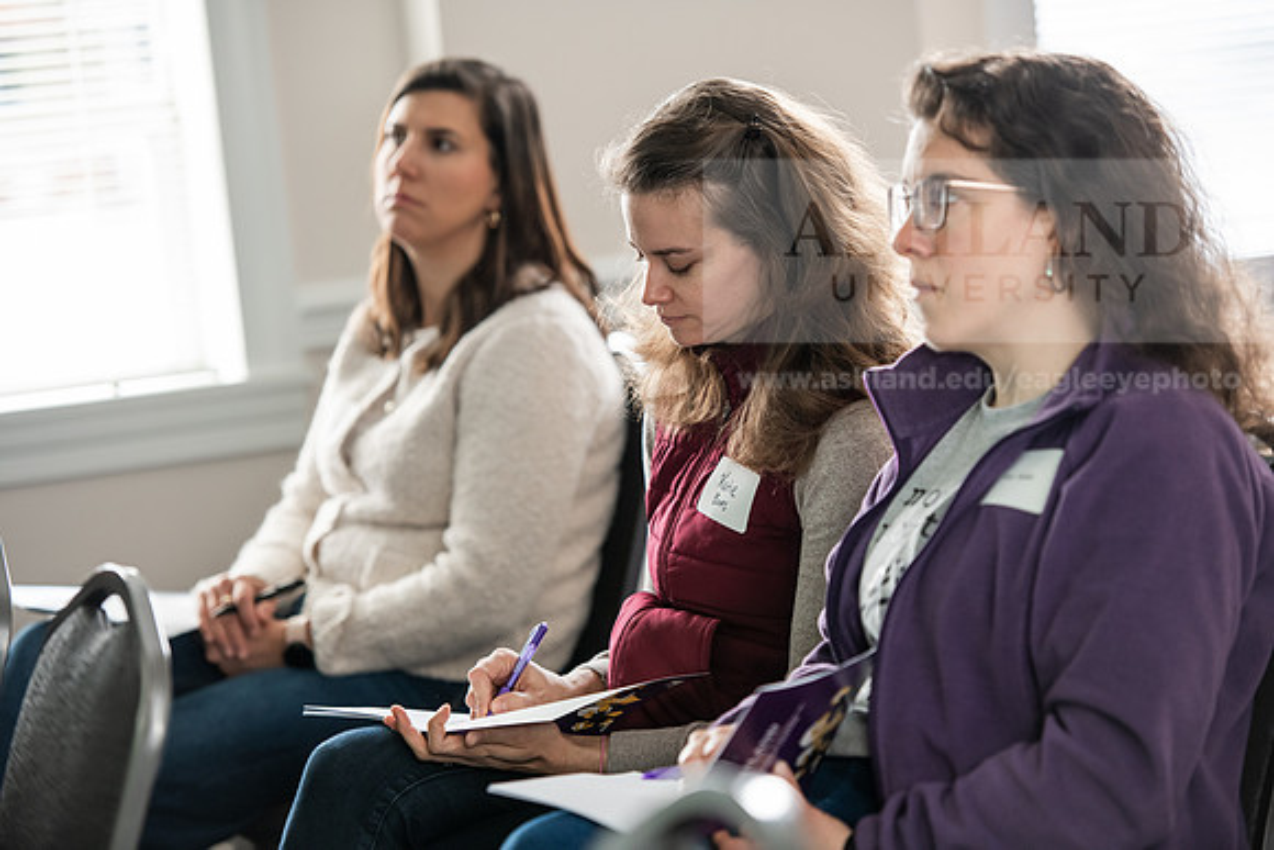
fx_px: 4778
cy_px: 425
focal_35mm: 135
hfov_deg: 15.2
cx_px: 637
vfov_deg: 10.2
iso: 800
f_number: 3.2
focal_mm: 135
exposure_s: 1/200
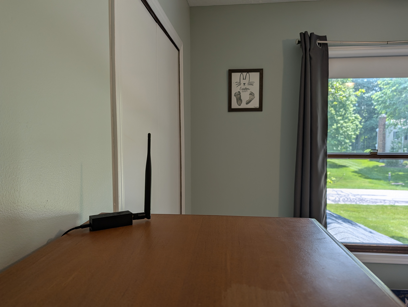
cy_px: 154
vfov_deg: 56.9
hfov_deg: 71.5
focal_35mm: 24
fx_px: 283
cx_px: 204
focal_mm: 6.9
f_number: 1.68
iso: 18
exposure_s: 1/120
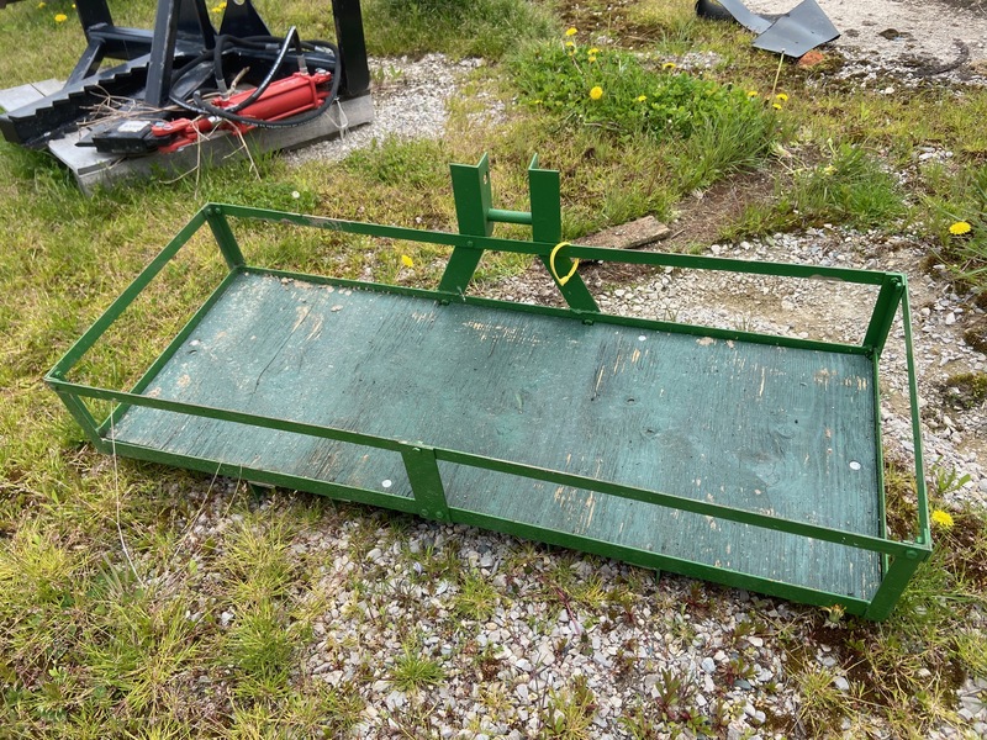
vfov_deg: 53.1
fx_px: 741
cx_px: 494
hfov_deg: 67.3
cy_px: 370
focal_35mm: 26
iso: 32
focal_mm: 4.25
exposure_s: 1/1330
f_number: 1.8
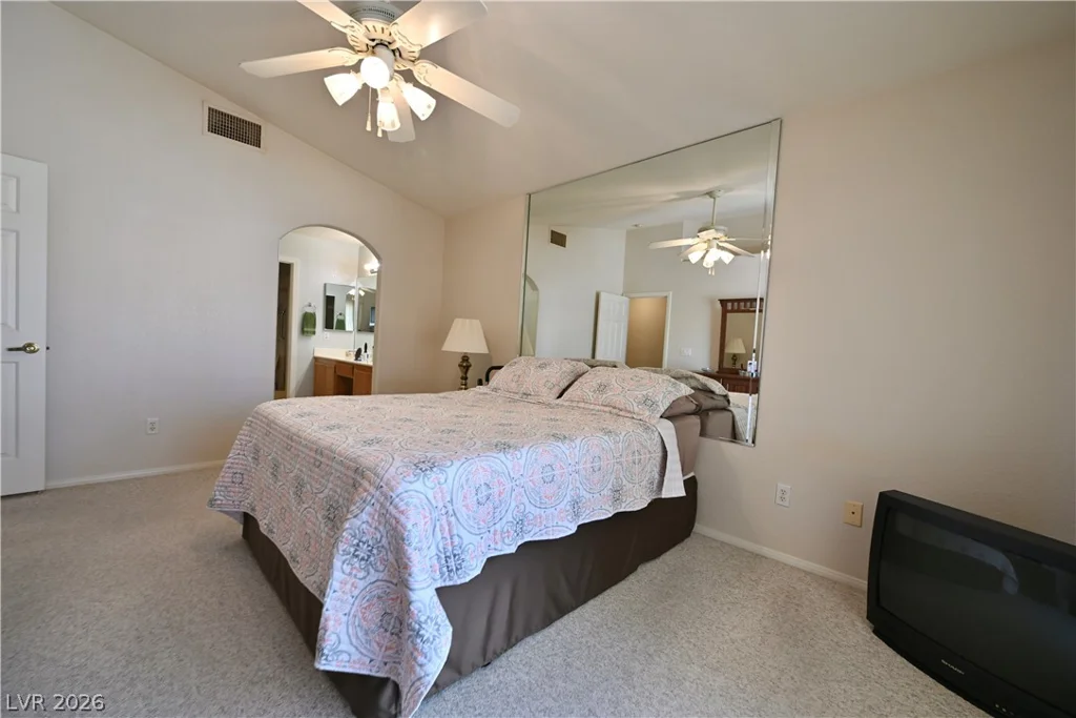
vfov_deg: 81.2
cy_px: 359
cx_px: 538
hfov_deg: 104.2
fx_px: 418
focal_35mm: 14
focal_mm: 14
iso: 640
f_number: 9
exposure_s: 1/30
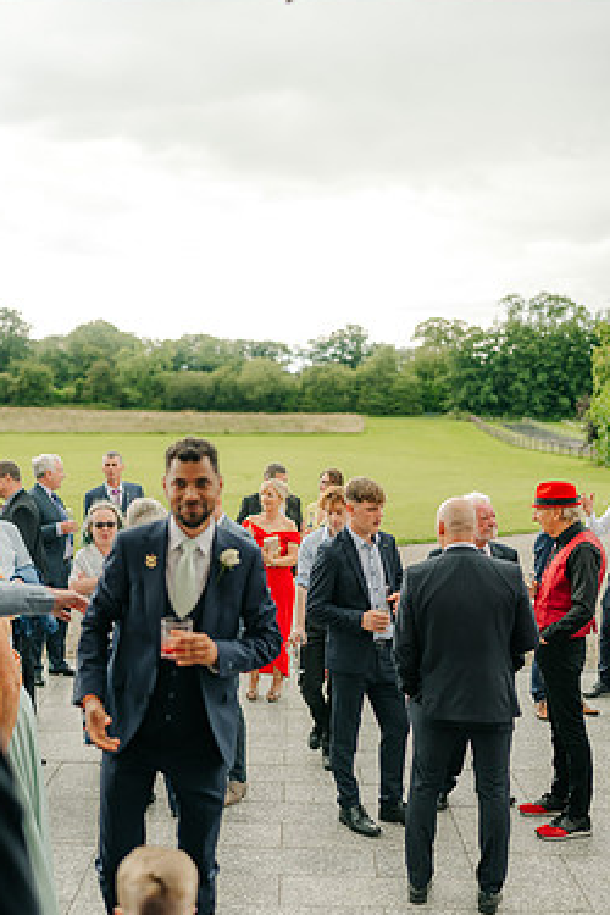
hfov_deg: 31.8
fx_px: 1067
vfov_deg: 46.3
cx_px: 254
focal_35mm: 42
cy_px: 515
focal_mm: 35
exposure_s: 1/1000
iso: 100
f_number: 1.4
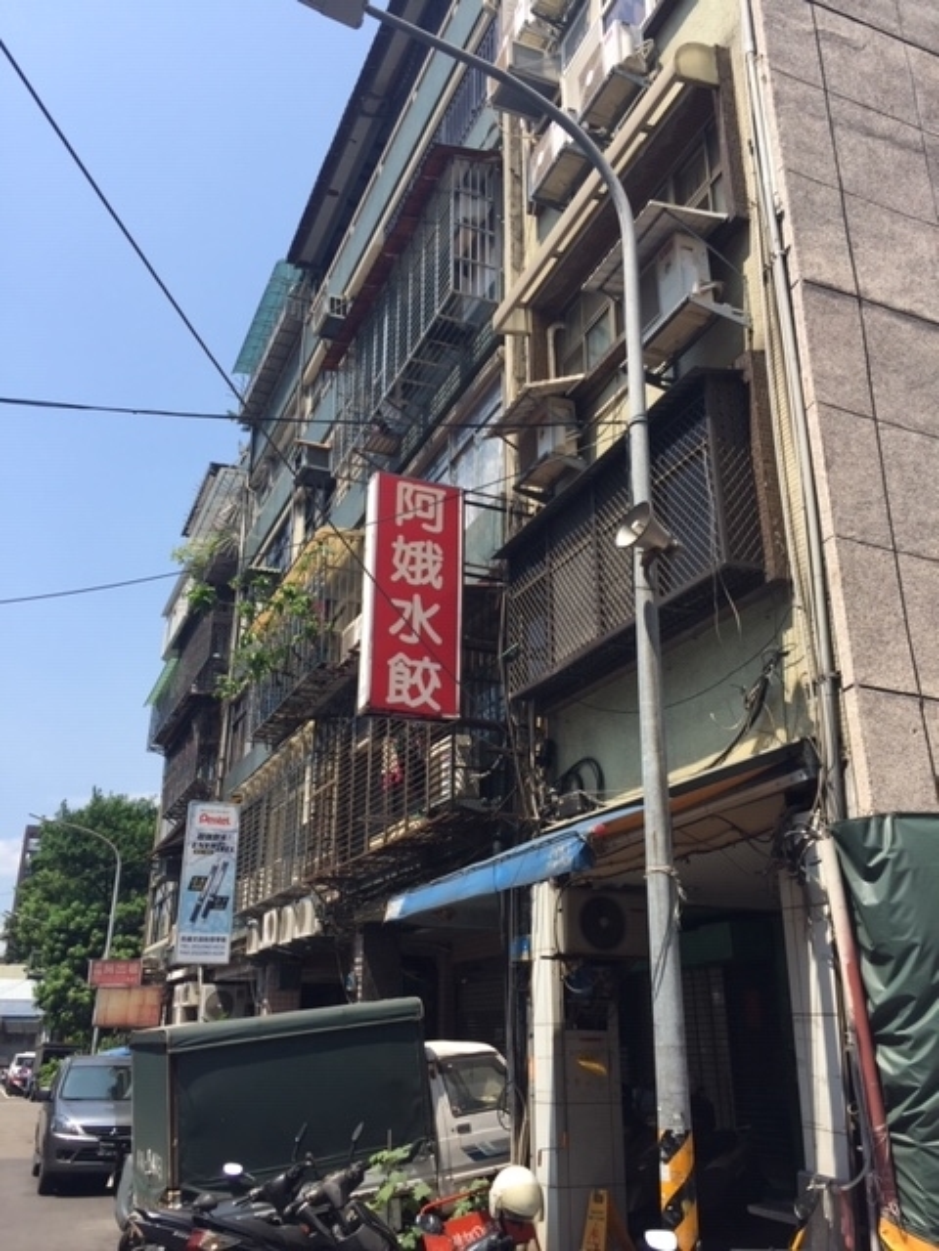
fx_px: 1049
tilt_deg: +23.4
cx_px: 470
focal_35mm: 29
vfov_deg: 61.7
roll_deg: +0.5
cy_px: 626
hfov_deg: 48.2
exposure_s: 1/1236
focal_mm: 4.15
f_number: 2.2
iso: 32
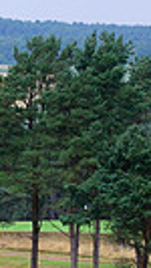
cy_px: 122
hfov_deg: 2.1
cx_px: -354
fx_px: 4064
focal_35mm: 572
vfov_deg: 3.8
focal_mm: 125
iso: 320
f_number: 5.6
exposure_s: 1/1000
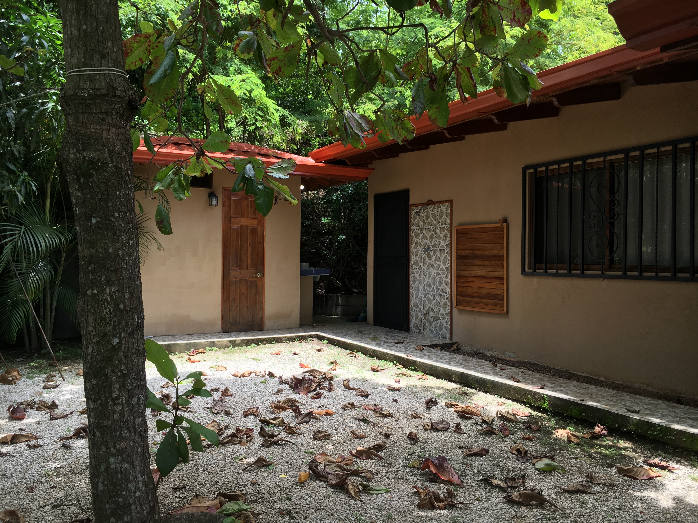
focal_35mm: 29
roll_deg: -0.3
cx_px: 349
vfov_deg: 48.2
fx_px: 585
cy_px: 262
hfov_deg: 61.7
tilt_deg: -1.0
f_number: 2.2
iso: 25
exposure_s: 1/304
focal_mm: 4.15
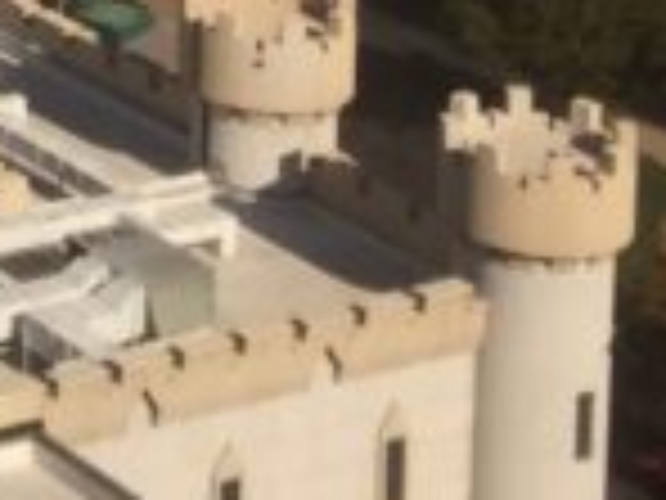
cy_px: -941
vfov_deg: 6.8
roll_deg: +0.9
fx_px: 3867
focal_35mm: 201
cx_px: -968
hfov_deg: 8.9
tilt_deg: -8.8
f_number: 2.2
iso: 32
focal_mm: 4.15
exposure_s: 1/208
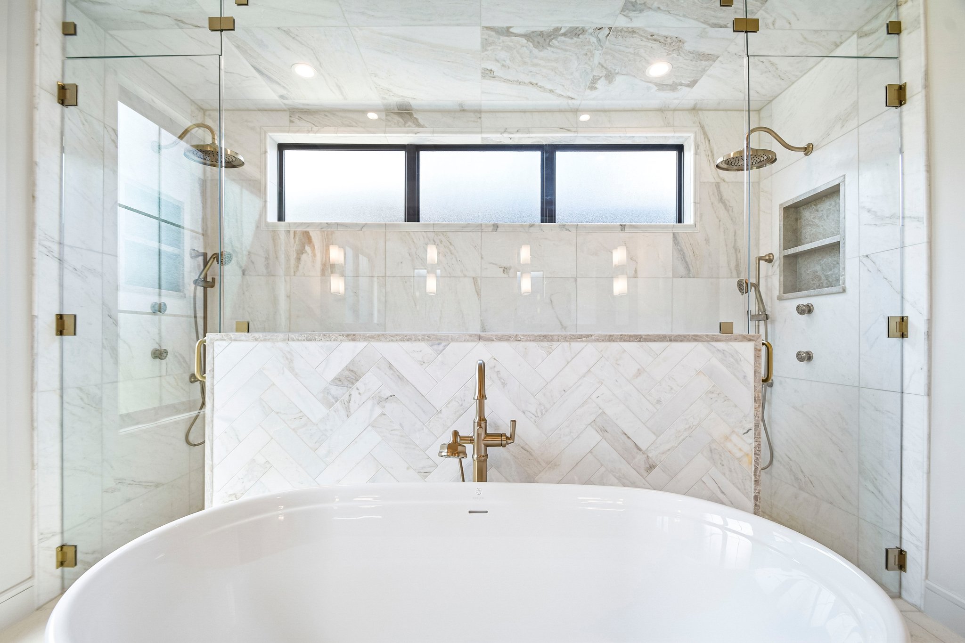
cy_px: 322
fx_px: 402
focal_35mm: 15
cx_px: 482
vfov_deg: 77.3
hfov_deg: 100.4
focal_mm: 10
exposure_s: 1/100
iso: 400
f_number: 8
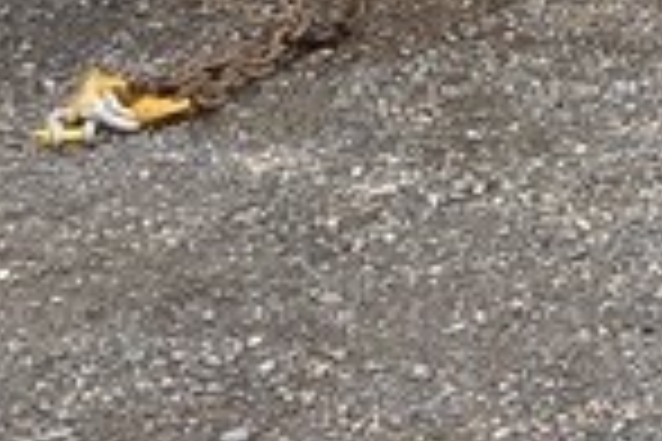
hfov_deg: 12.5
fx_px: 2574
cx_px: 1401
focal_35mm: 140
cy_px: -621
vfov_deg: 8.9
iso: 25
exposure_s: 1/741
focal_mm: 3.3
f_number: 2.4
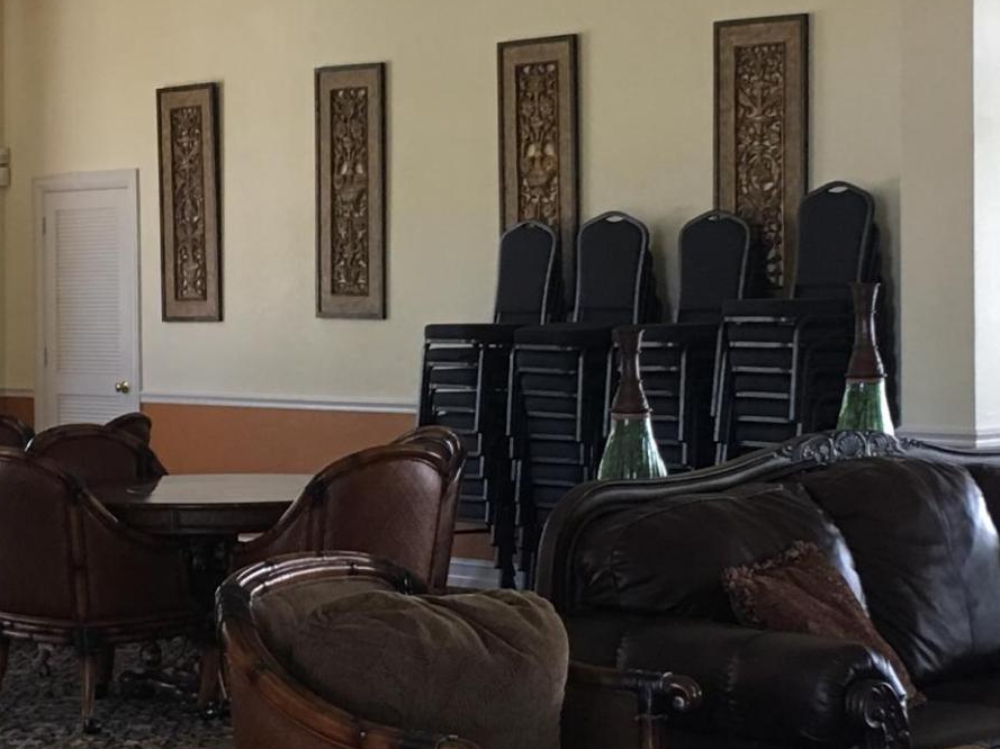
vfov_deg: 15.7
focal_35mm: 94
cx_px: 350
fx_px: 2714
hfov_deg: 20.8
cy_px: 359
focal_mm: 4.15
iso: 40
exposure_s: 1/15
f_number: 2.2
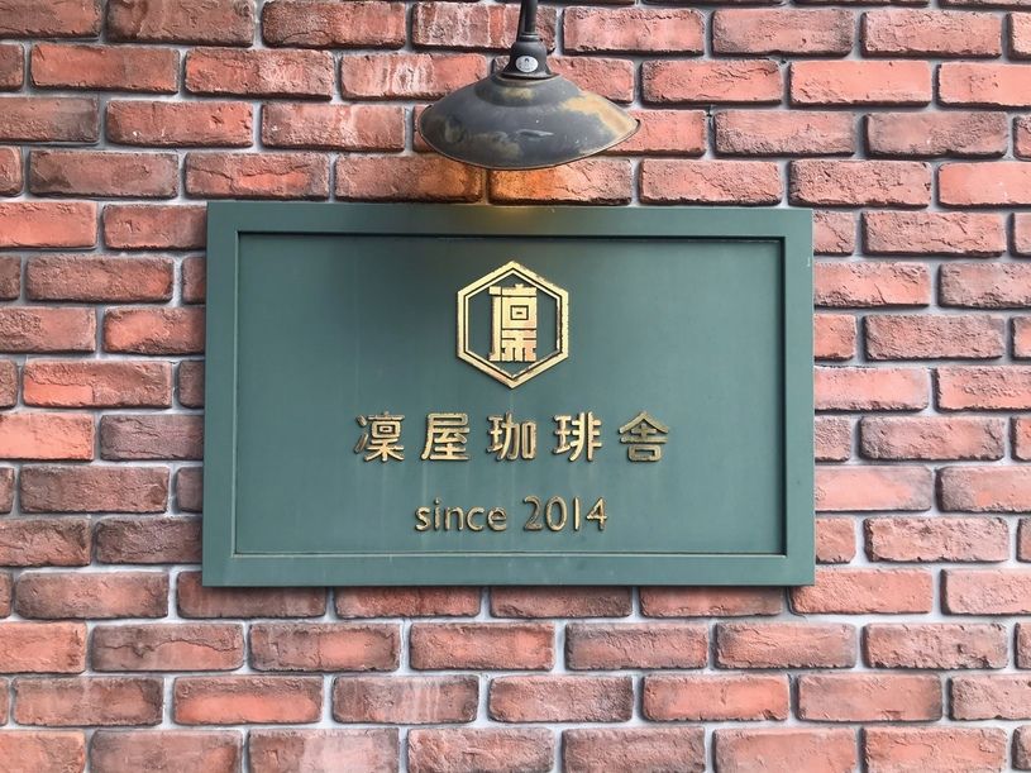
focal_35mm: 28
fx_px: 834
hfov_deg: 63.5
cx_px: 516
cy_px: 386
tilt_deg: +1.3
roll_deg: -0.9
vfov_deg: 49.7
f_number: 1.8
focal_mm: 3.99
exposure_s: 1/326
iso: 20
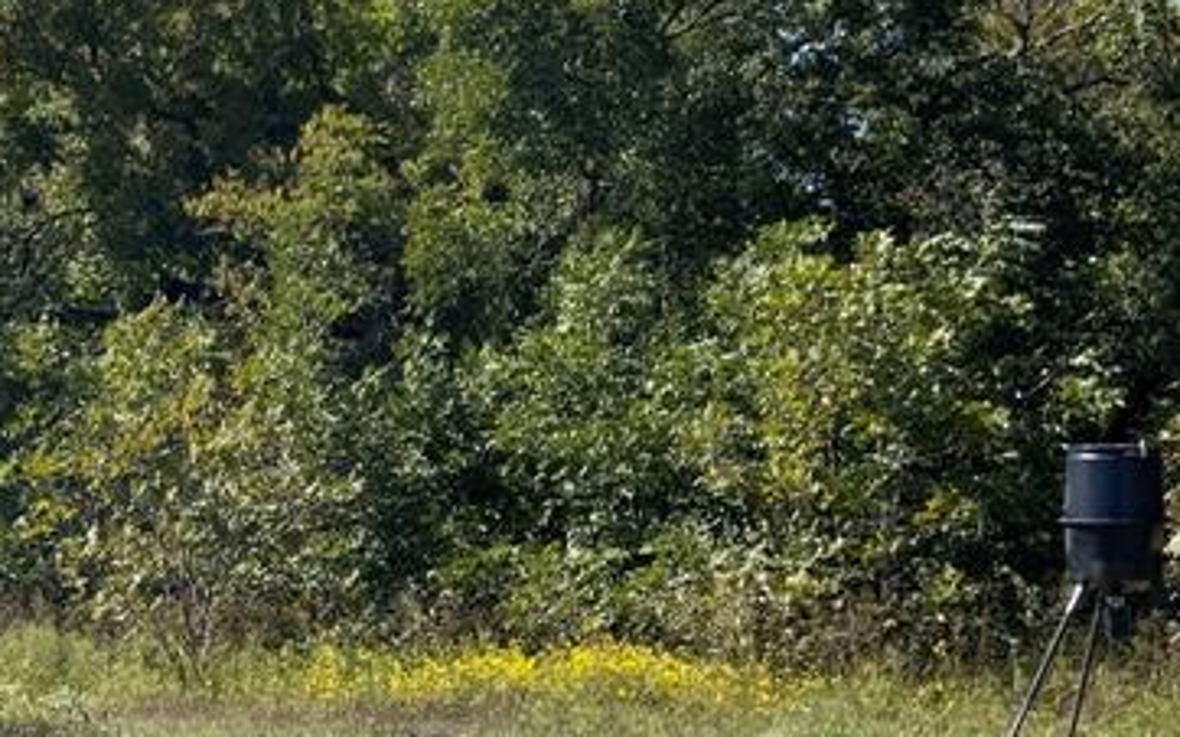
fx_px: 2797
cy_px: 346
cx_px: -13
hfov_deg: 22.8
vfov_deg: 15.0
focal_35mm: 87
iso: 16
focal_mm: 3
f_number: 1.8
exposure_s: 1/1250
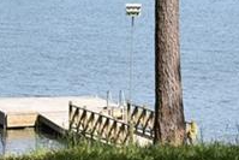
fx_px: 2814
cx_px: 261
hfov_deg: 4.9
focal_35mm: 424
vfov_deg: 3.2
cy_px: 0
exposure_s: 1/200
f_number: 7.1
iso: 100
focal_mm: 55
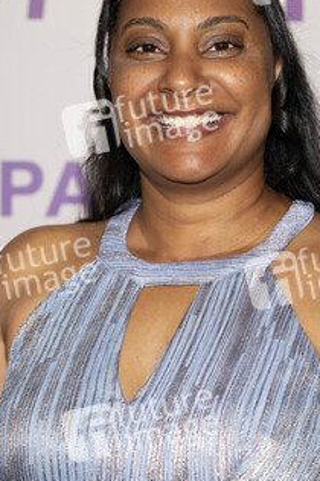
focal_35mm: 152
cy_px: 198
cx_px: 184
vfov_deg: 13.5
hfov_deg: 9.0
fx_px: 2031
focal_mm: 120
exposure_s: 1/200
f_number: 6.3
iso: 800
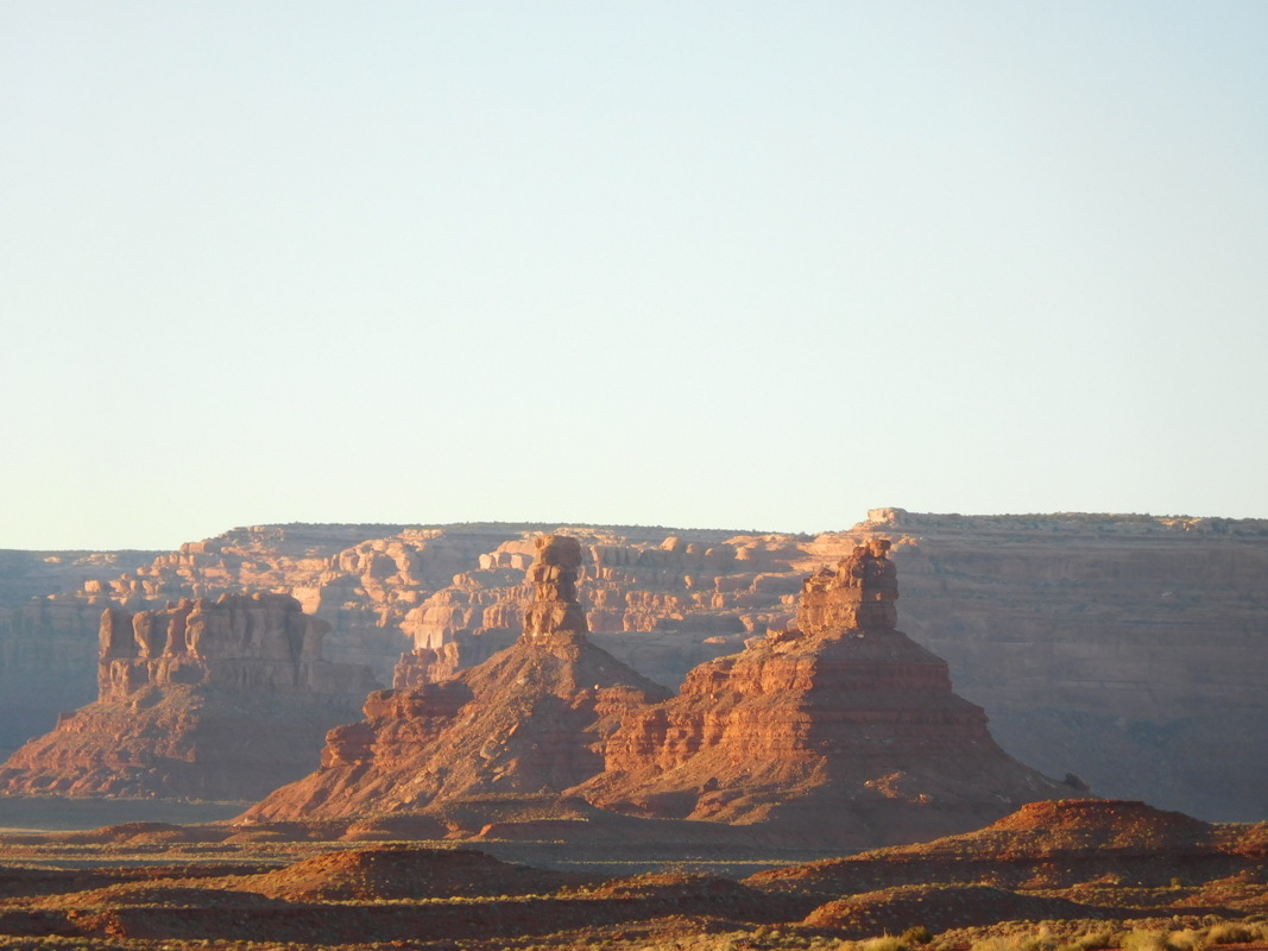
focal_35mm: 280
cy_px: 476
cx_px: 634
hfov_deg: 7.1
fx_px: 10255
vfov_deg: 5.3
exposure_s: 1/125
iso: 125
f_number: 5.8
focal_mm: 50
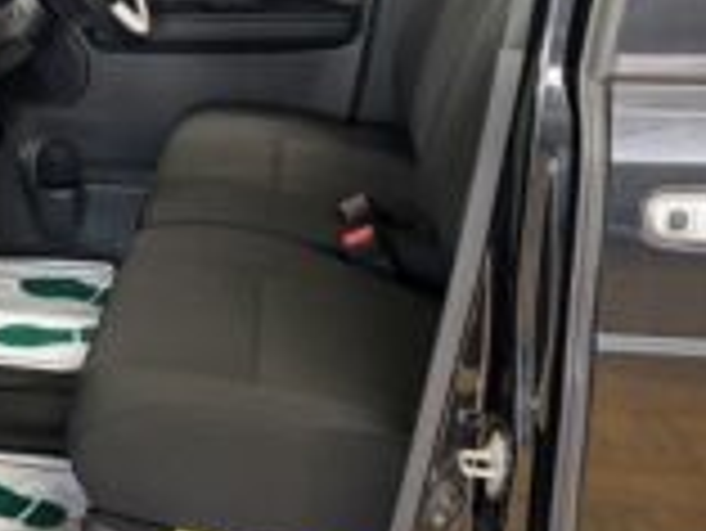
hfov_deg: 31.7
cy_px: 101
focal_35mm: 58
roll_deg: +1.0
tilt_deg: -13.8
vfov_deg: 24.8
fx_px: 1184
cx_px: 81
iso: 500
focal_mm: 5.96
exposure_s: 1/50
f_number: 1.6
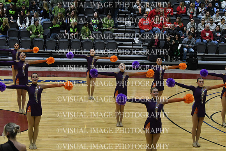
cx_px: 113
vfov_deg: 13.0
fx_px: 659
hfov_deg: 19.5
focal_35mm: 105
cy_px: 76
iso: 4000
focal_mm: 70
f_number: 4
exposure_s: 1/500
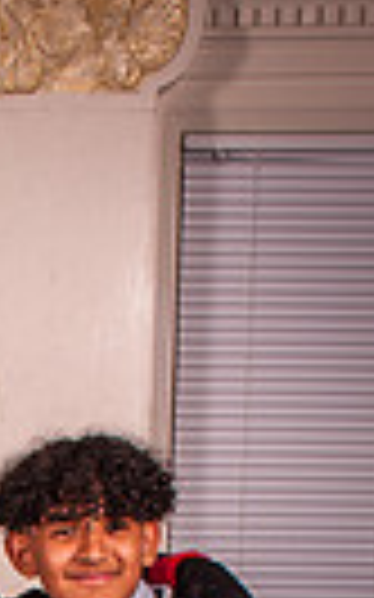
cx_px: -178
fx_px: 4637
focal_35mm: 284
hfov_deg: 4.6
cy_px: 931
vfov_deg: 7.3
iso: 200
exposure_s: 1/125
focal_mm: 55
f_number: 14
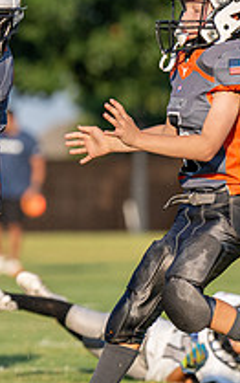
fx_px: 5744
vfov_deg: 3.8
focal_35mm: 550
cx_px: -8
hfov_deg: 2.4
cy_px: 122
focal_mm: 136
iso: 320
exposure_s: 1/5000
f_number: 2.8
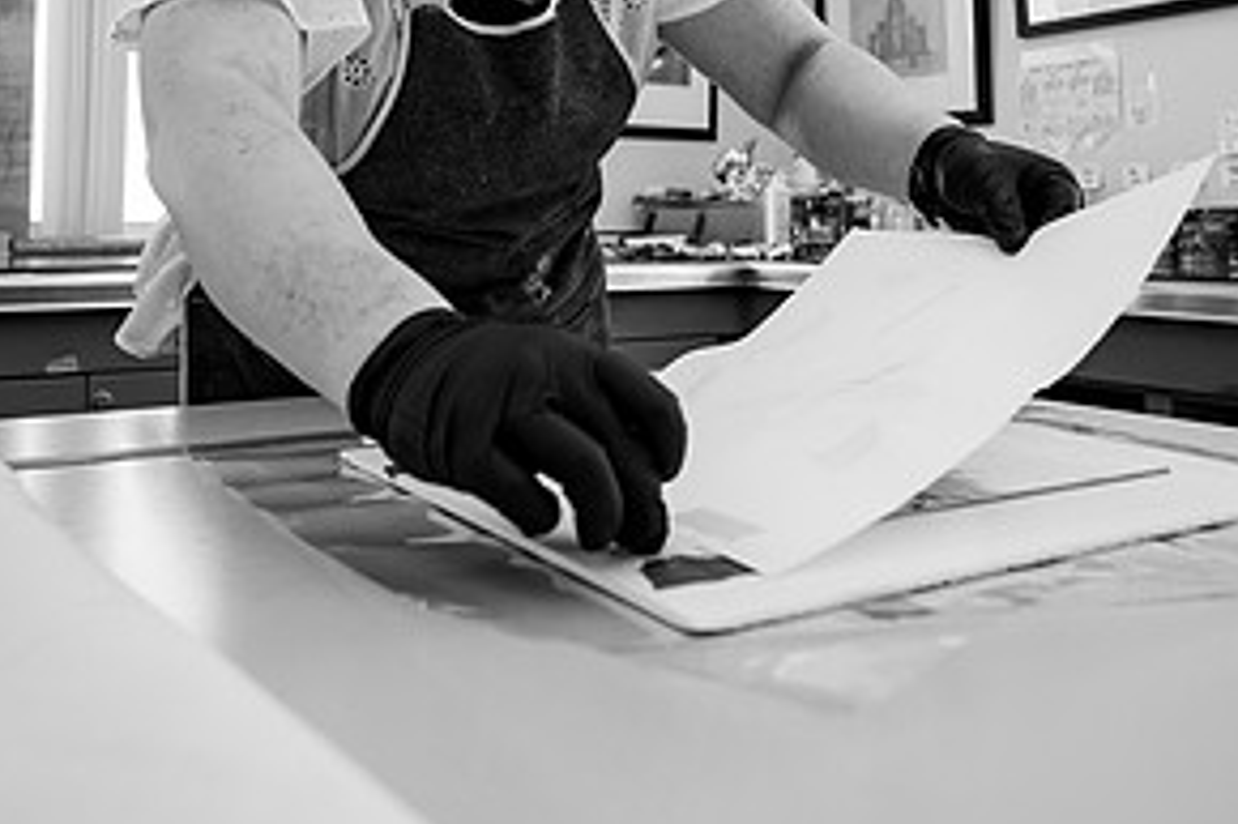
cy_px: 162
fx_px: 1169
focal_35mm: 34
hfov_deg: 55.6
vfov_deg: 37.4
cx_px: 538
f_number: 4
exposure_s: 1/250
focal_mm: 17
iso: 500
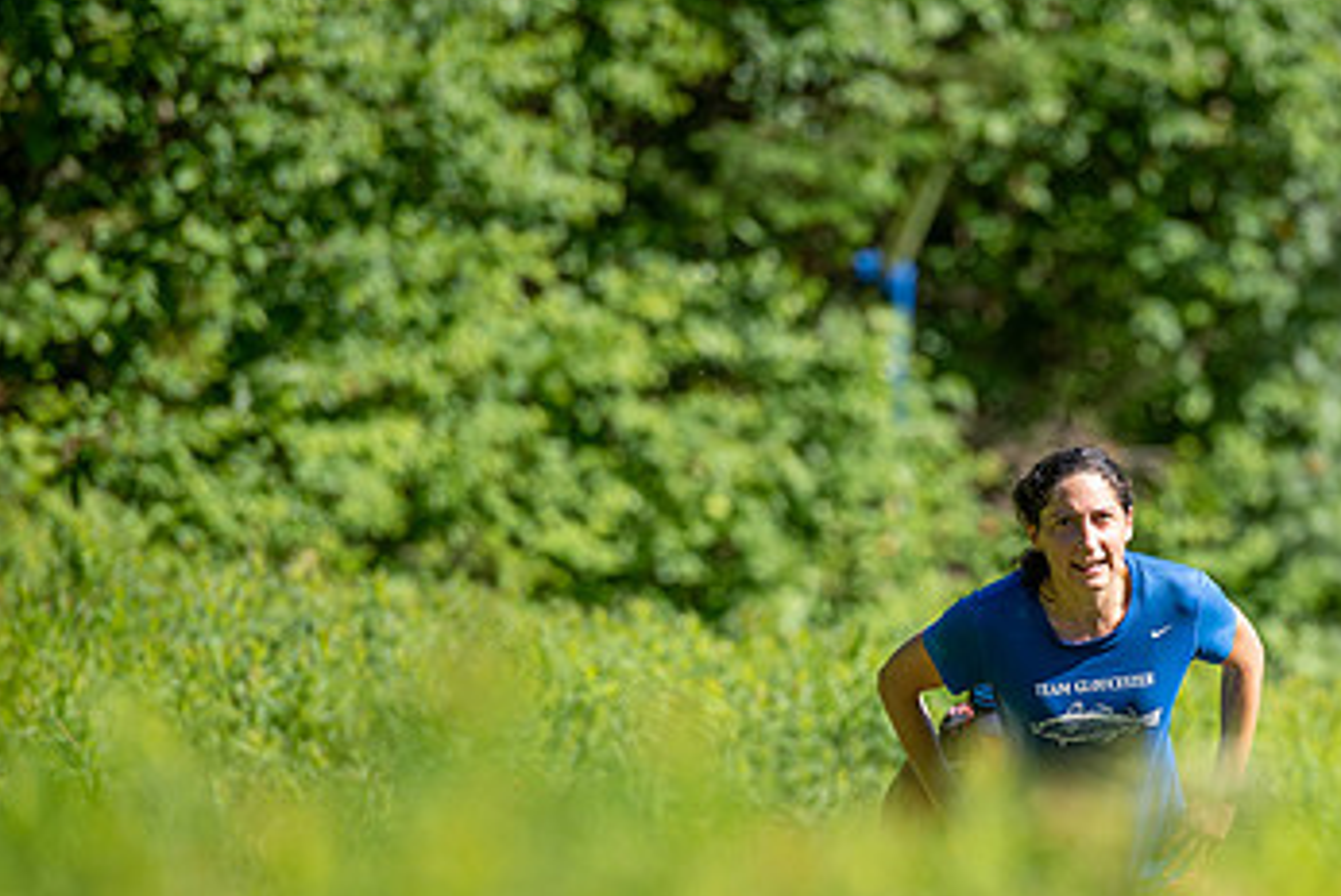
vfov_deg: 4.1
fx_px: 12452
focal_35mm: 334
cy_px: 655
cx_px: 1016
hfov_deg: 6.2
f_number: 3.5
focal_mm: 200
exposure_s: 1/640
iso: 100
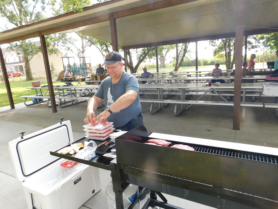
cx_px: 139
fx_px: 185
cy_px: 104
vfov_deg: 58.9
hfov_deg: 73.9
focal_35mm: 23
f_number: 3
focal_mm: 4
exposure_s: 1/160
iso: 125
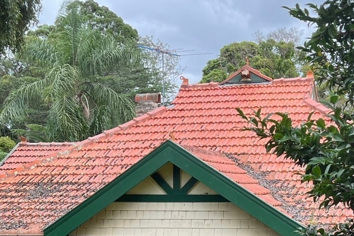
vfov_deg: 17.9
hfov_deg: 26.9
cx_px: 209
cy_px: 218
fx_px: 738
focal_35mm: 75
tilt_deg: -1.4
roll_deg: +0.9
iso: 50
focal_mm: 5.7
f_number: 1.5
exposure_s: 1/932
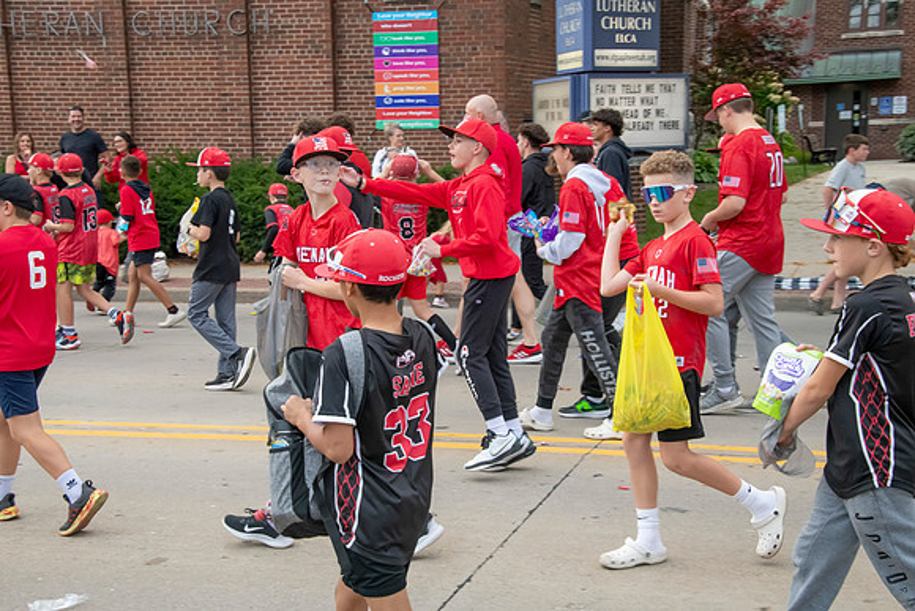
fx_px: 1576
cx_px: 458
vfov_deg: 21.9
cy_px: 306
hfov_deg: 32.4
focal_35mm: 62
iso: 3200
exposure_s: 1/250
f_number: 11
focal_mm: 62
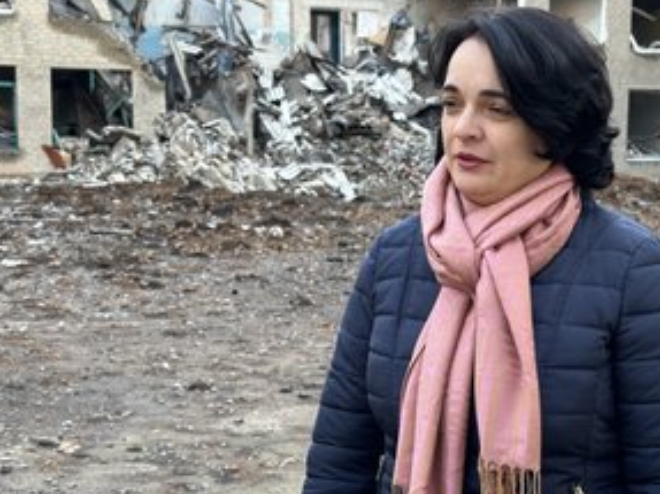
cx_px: 446
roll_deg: +0.0
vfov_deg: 21.9
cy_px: 278
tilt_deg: -5.0
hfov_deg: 28.8
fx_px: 1277
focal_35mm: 67
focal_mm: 6.86
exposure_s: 1/134
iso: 80
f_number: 1.78
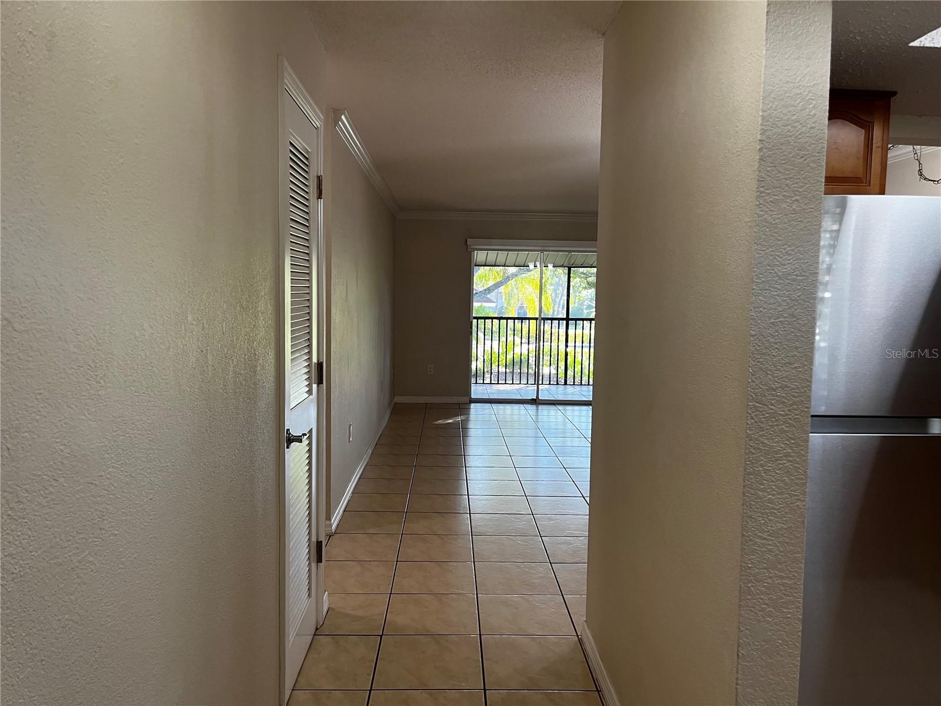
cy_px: 353
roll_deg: -0.7
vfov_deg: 53.1
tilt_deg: -5.0
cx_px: 470
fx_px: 707
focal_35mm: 26
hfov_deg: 67.3
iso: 80
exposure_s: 1/60
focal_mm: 5.1
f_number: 1.6
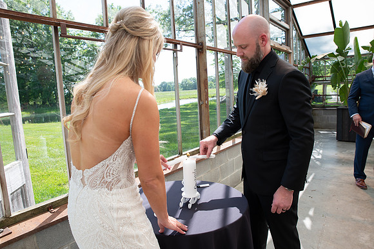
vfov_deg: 51.6
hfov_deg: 72.0
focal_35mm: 25
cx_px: 187
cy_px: 124
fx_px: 257
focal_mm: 24
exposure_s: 1/200
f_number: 5.6
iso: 160
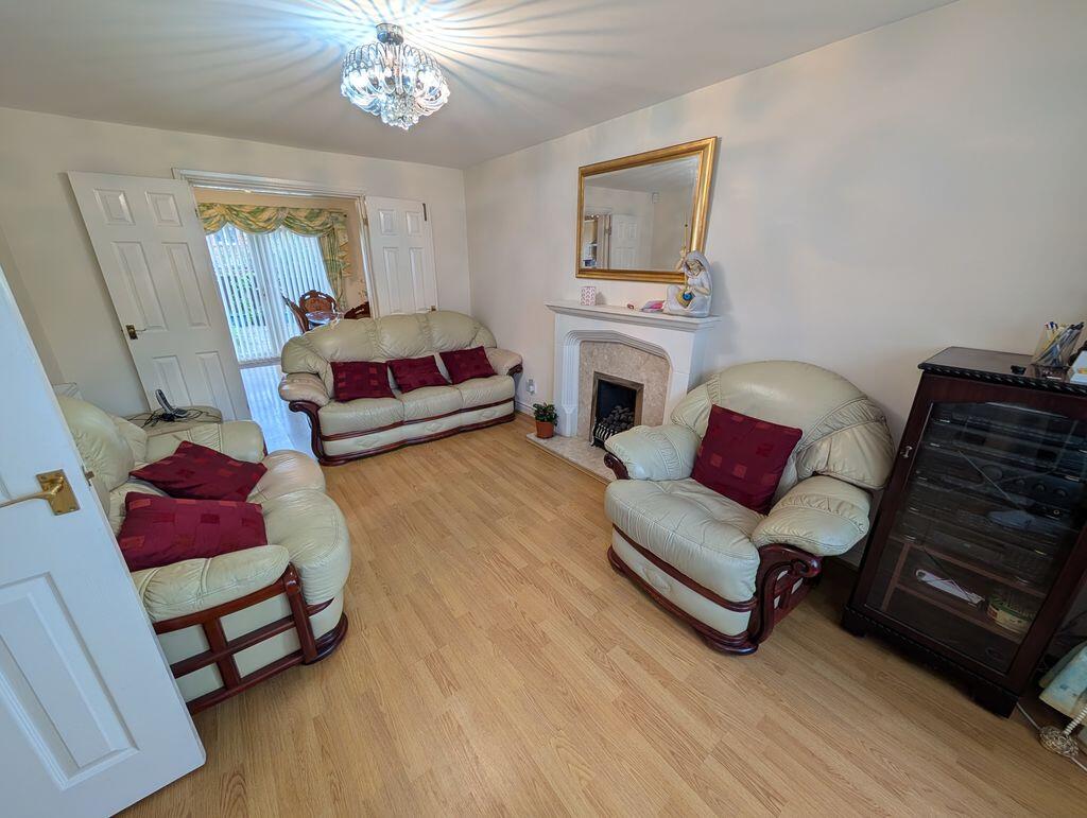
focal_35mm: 12
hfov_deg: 110.5
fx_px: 377
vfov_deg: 94.6
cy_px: 409
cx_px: 544
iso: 90
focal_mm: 2.02
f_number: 1.7
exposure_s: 1/100
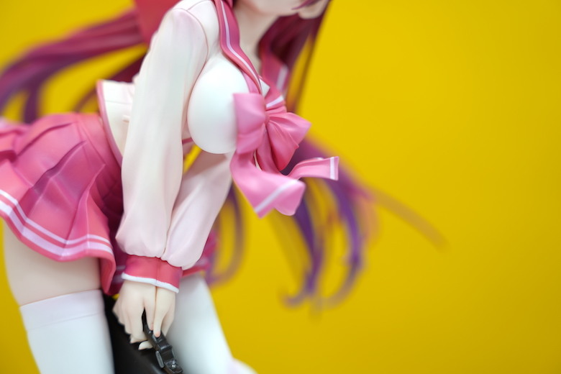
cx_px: 280
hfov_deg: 38.2
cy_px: 187
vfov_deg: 26.0
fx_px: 810
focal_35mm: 52
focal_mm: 52
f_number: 2.8
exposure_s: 1/50
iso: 200
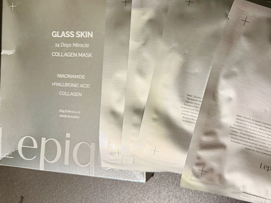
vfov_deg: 42.4
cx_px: 184
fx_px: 258
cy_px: 68
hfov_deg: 54.1
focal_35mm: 33
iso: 640
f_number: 1.78
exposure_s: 1/50
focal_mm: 6.76
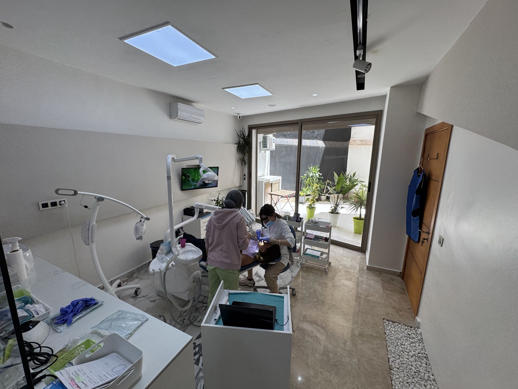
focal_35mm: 14
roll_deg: -0.4
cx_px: 259
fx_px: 209
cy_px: 194
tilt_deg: -10.8
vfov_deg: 85.7
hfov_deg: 102.1
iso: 40
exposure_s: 1/212
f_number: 2.2
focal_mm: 2.22
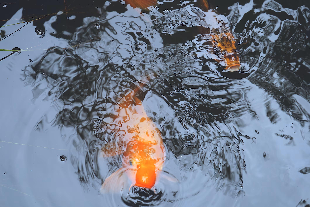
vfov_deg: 19.5
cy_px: 104
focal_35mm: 70
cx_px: 155
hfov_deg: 28.8
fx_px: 603
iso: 250
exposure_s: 1/160
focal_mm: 70
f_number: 5.6
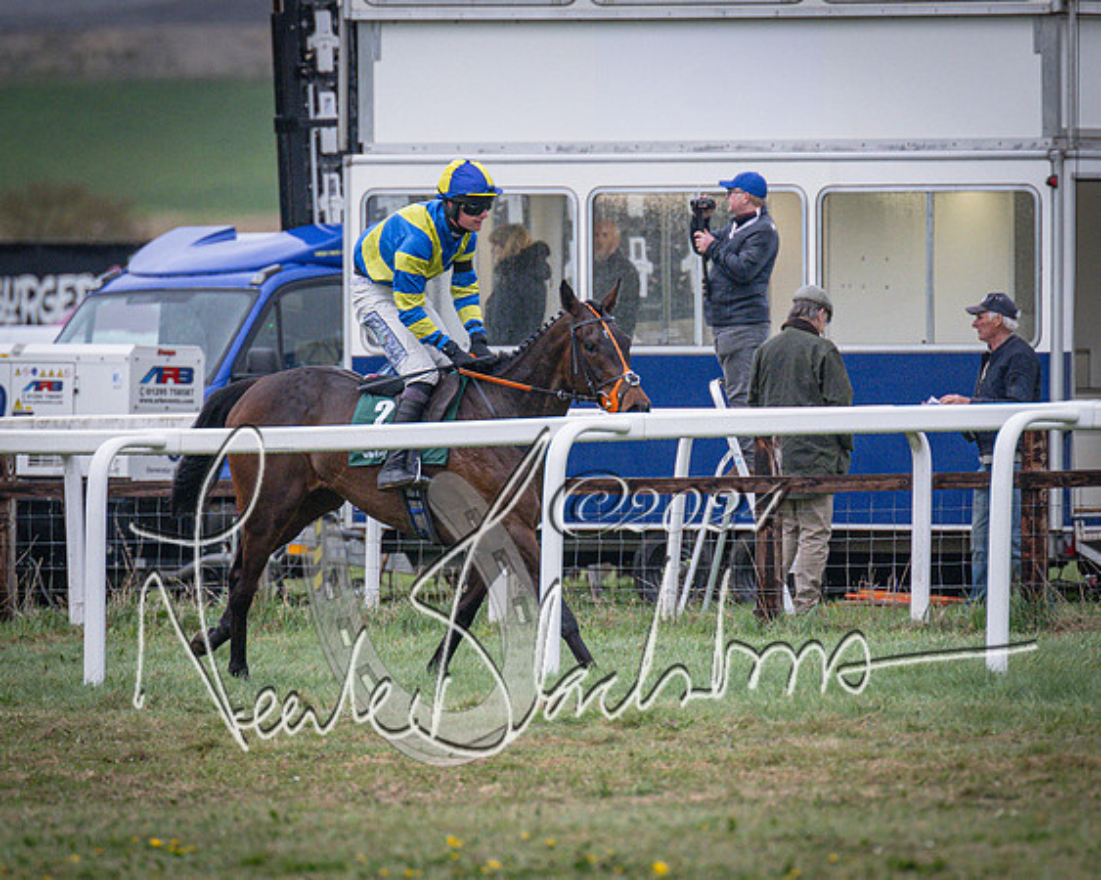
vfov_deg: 2.5
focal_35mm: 607
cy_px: 387
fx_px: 19782
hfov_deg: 3.2
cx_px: 608
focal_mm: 280
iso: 1600
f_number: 4
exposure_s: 1/1000
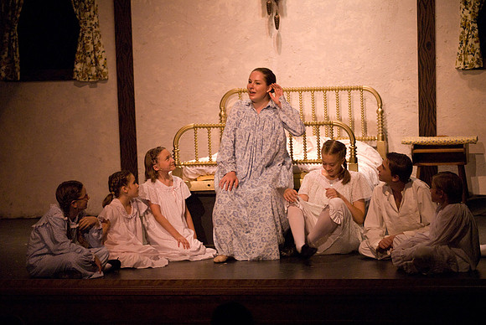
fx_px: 2230
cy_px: 162
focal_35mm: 165
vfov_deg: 8.3
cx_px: 243
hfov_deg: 12.4
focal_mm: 110
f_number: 2.8
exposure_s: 1/160
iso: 1600
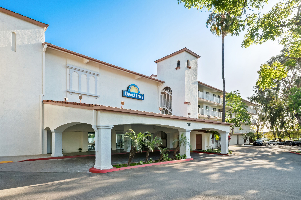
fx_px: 150
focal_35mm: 18
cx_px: 150
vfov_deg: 67.3
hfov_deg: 90.0
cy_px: 100
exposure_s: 1/15
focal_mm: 18
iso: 250
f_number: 20
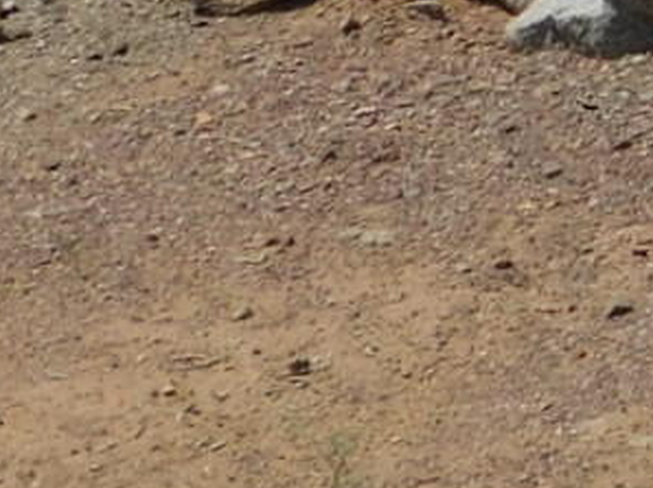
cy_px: -1072
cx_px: 1979
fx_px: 5749
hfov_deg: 6.0
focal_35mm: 305
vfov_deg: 4.6
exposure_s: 1/640
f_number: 7.2
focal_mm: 7.1
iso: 125
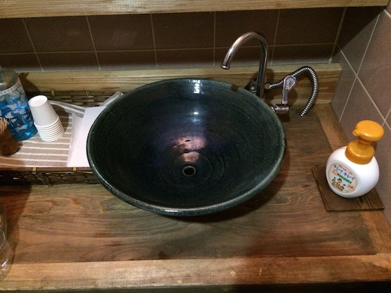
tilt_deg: -45.2
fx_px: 327
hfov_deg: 61.7
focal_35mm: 29
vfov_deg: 48.2
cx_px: 196
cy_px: 146
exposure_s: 1/17
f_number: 2.2
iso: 500
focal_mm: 4.15
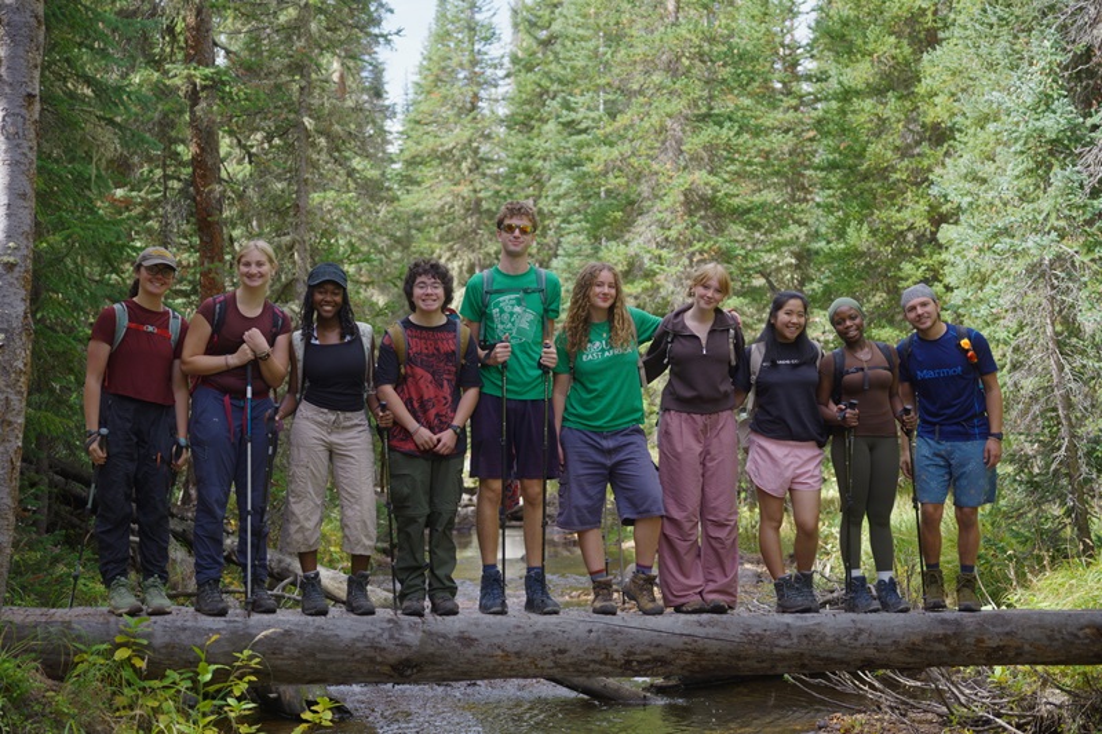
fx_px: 1530
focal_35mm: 50
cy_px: 367
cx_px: 551
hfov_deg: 39.6
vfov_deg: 27.0
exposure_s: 1/1000
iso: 640
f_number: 2.8
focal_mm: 50
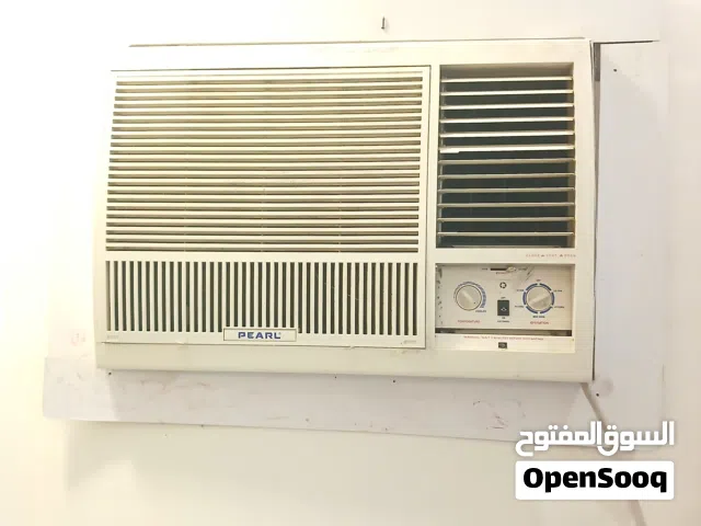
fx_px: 547
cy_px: 263
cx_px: 350
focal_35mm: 27
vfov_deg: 51.4
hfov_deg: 65.3
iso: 400
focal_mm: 3.98
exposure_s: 1/25
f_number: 1.8
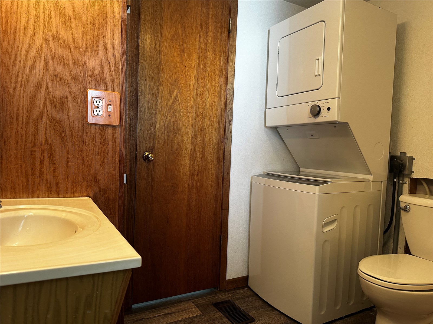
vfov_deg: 56.8
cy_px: 162
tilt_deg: -2.8
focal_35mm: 24
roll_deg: -2.1
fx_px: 300
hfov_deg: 71.6
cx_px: 216
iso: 160
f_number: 1.78
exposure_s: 1/60
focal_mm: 6.86
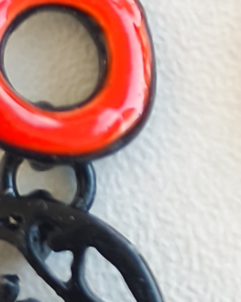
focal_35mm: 190
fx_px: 1694
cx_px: 264
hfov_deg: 8.1
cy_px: 19
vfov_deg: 10.1
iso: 50
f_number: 1.65
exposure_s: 1/10
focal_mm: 6.14
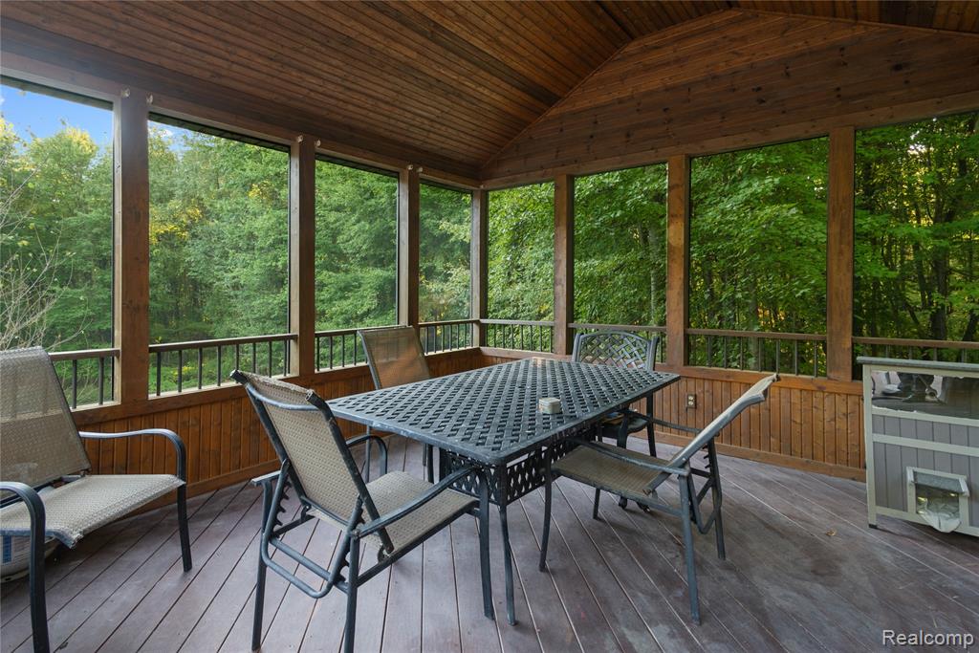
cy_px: 326
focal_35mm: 17
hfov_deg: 93.3
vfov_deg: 70.5
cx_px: 490
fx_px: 462
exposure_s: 1
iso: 320
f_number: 9
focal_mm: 17
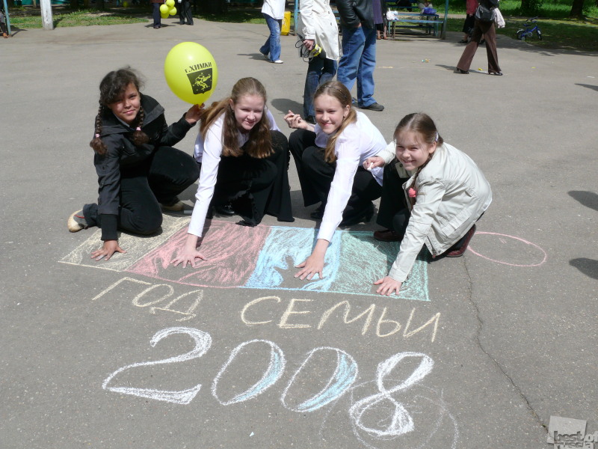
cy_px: 224
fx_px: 605
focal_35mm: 35
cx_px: 299
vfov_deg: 40.7
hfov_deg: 52.6
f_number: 5.6
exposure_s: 1/800
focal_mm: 7.4
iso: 100
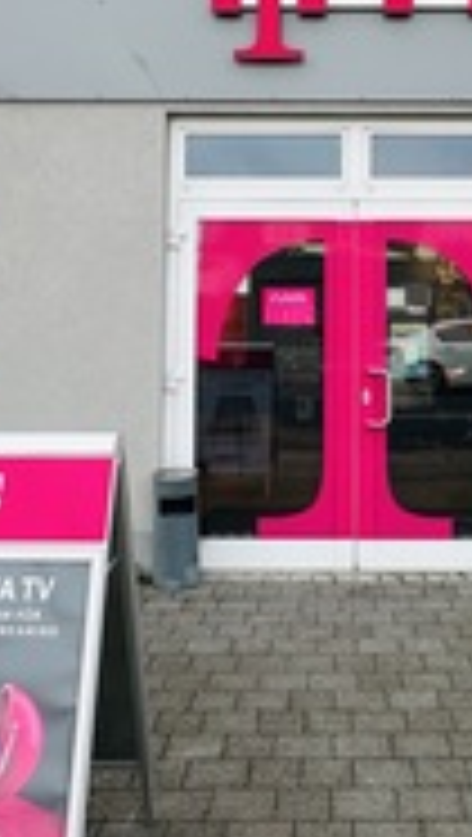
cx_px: 333
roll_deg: -0.4
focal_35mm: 41
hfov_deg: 28.8
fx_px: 910
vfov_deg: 48.0
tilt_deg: +4.7
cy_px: 241
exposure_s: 1/362
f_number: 2.2
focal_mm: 2.22
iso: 40
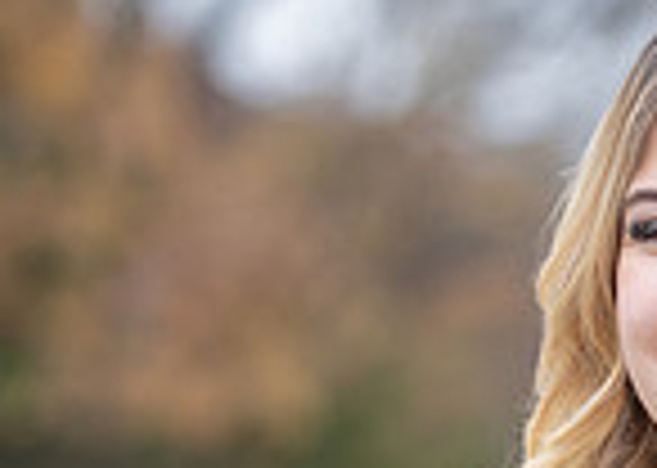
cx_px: 873
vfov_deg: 5.7
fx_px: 4679
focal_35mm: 251
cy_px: 471
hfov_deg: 7.9
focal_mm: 50
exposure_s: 1/1000
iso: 400
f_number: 1.2
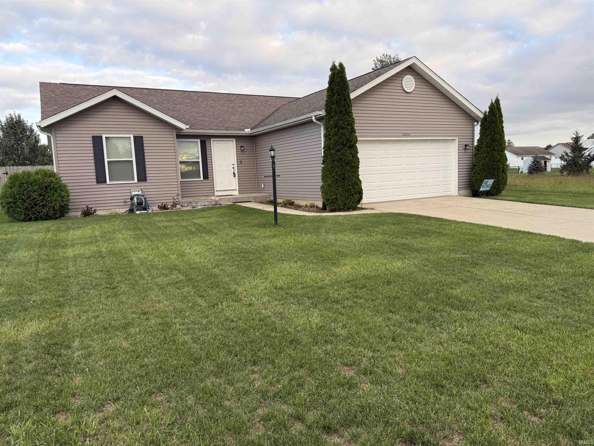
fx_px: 412
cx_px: 297
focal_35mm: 24
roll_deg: +2.2
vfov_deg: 56.8
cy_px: 223
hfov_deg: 71.6
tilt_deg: -4.8
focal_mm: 6.76
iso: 100
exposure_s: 1/780
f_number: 1.78
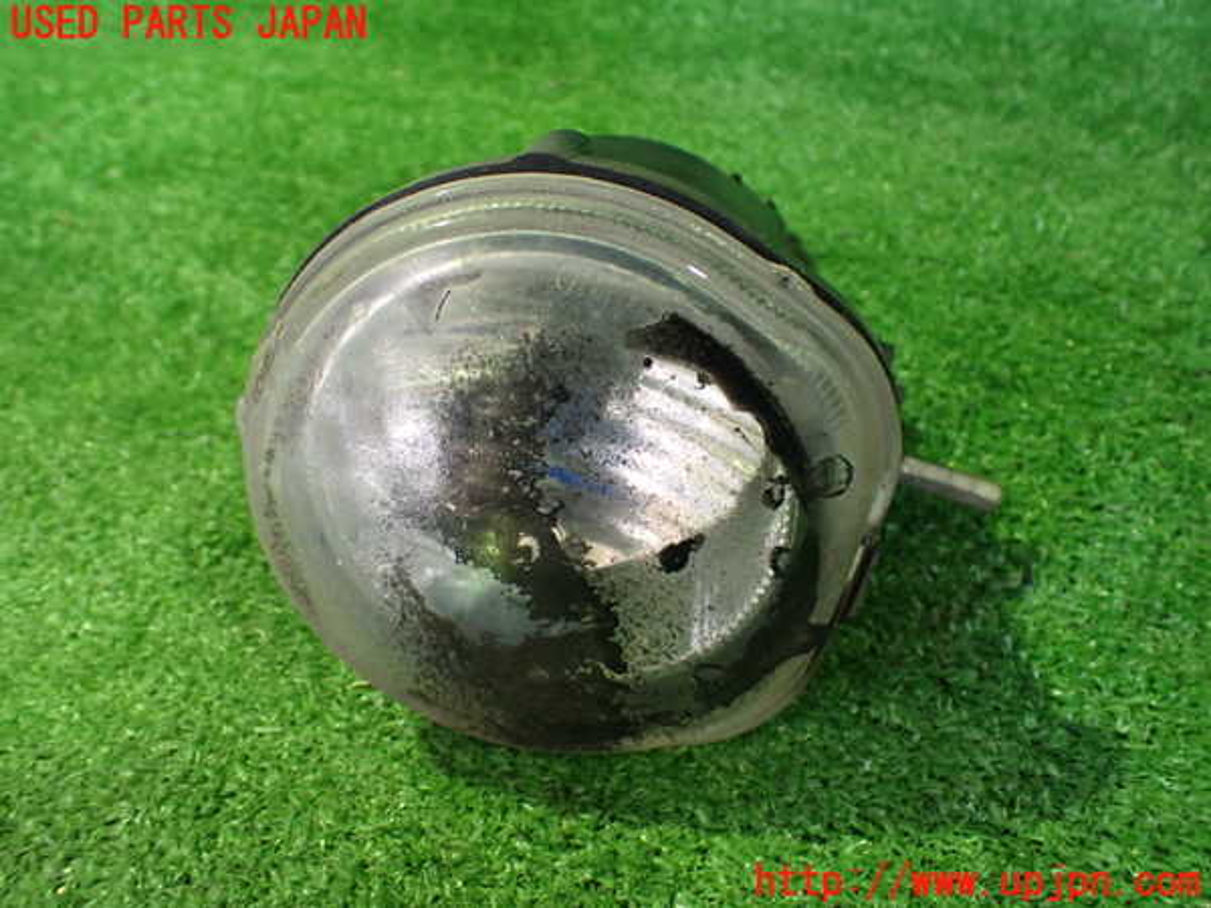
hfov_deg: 60.0
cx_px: 606
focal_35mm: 30
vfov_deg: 46.8
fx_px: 1050
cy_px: 454
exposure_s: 1/30
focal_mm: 5.4
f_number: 2.3
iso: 1000
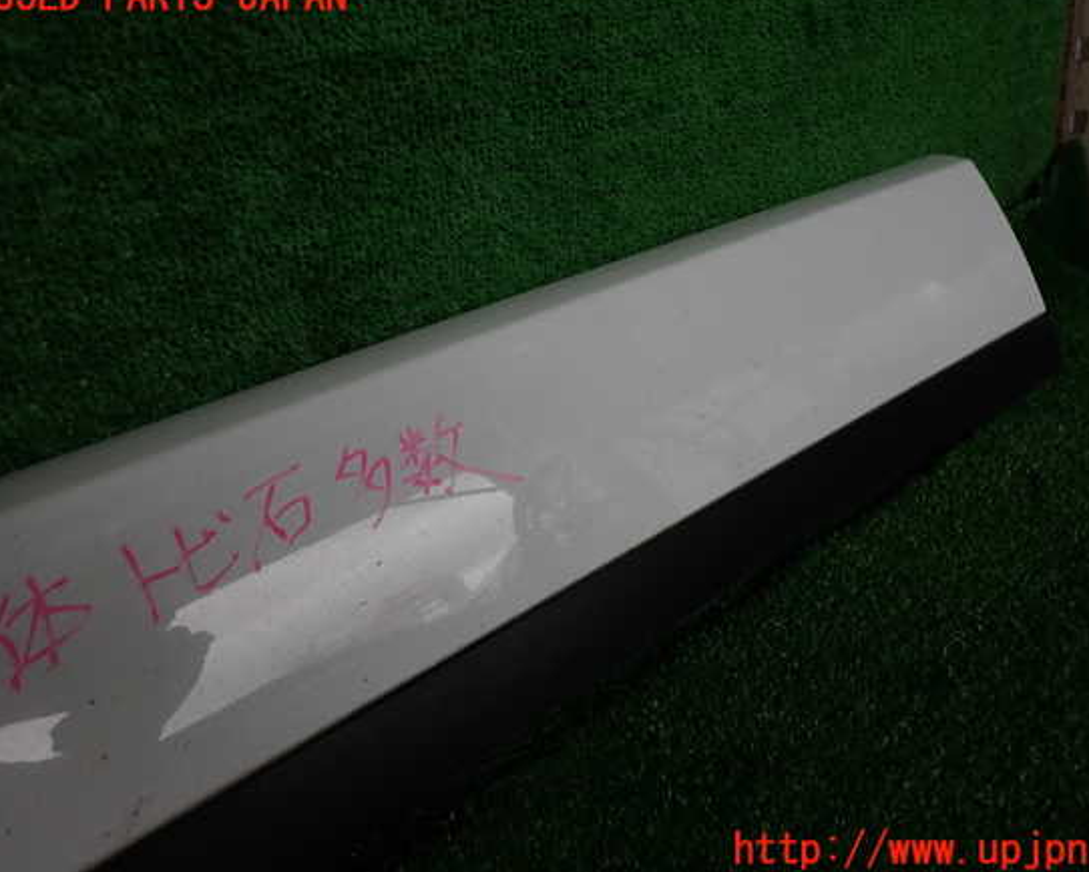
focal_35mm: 27
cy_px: 424
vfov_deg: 53.2
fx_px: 871
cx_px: 585
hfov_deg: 64.0
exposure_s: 1/160
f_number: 2.8
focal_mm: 4.5
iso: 100
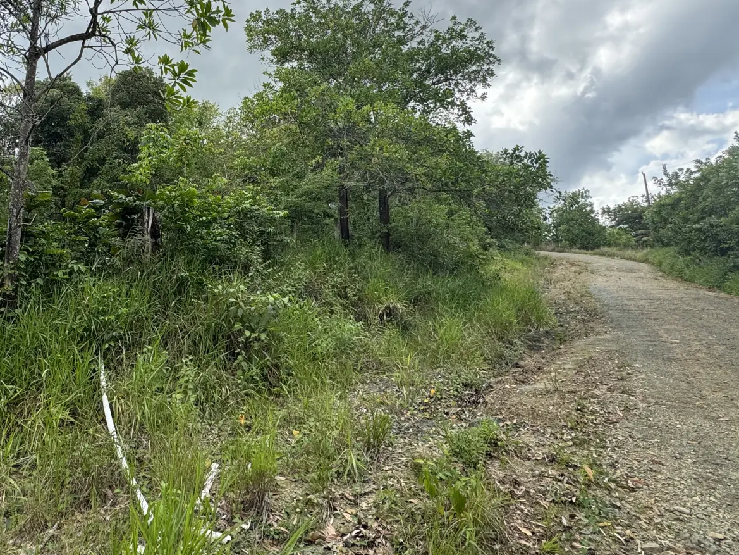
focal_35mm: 23
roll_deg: -0.2
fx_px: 491
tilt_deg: +15.7
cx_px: 224
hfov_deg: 70.9
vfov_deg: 57.8
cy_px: 193
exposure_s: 1/488
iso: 40
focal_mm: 2.22
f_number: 2.2
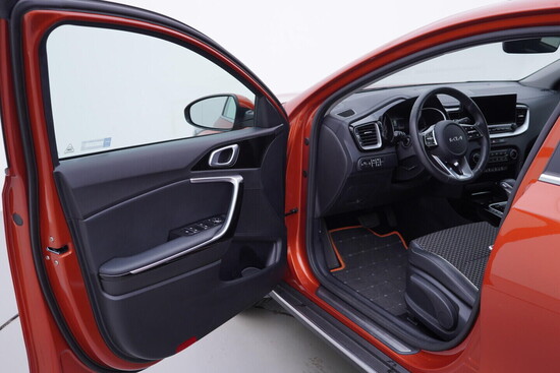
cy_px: 186
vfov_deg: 36.9
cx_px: 280
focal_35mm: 36
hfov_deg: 53.1
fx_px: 560
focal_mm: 24
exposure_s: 1/50
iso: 125
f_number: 3.2
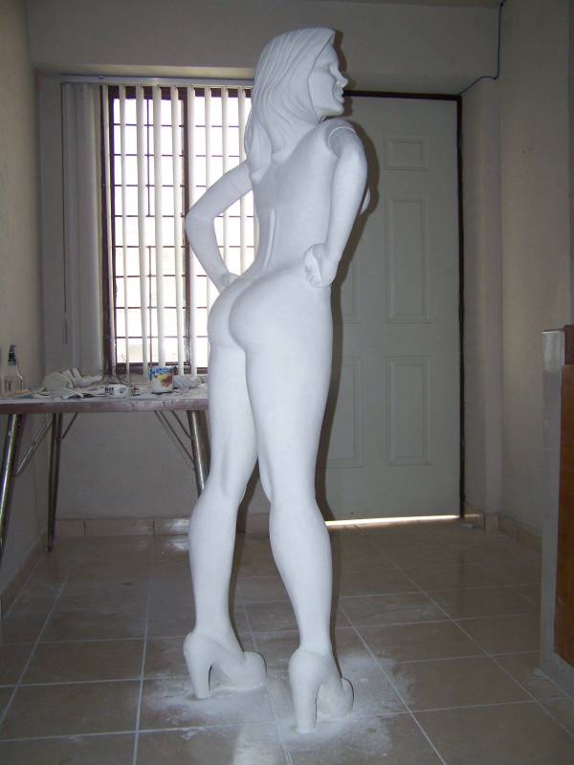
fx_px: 840
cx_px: 287
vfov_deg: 49.0
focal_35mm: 38
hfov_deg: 37.7
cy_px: 382
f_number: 2.8
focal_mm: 6.3
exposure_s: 1/60
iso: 80
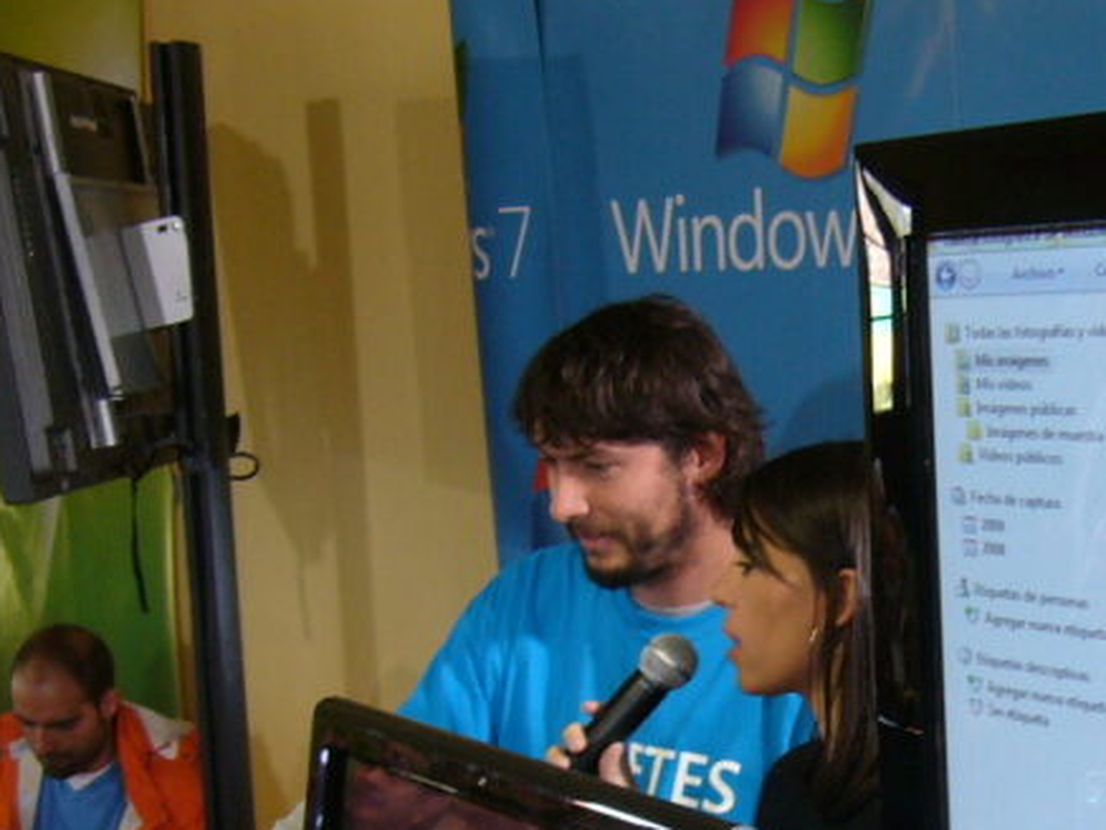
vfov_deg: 17.8
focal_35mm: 82
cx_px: 823
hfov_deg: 23.6
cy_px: 660
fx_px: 2621
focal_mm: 5.8
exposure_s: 1/25
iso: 100
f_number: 2.8
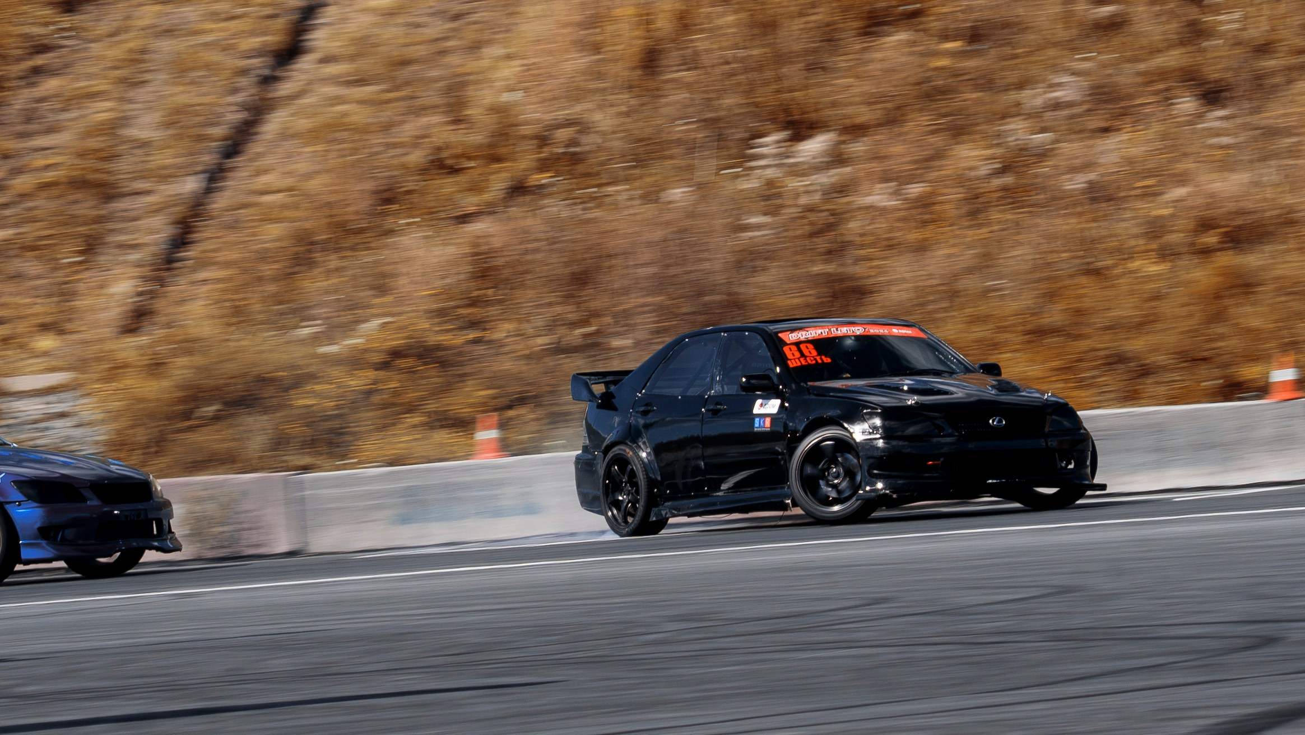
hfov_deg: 6.3
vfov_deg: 3.5
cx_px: 500
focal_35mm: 345
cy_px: 469
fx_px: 11943
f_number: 16
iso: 200
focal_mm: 130
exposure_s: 1/125
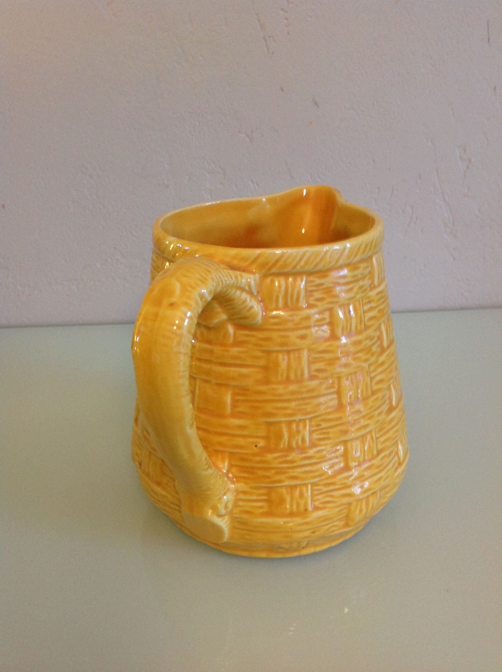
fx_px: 679
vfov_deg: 52.7
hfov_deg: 40.6
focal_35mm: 35
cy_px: 336
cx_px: 251
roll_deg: +2.3
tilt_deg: -23.2
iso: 160
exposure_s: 1/15
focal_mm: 4.28
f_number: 2.4
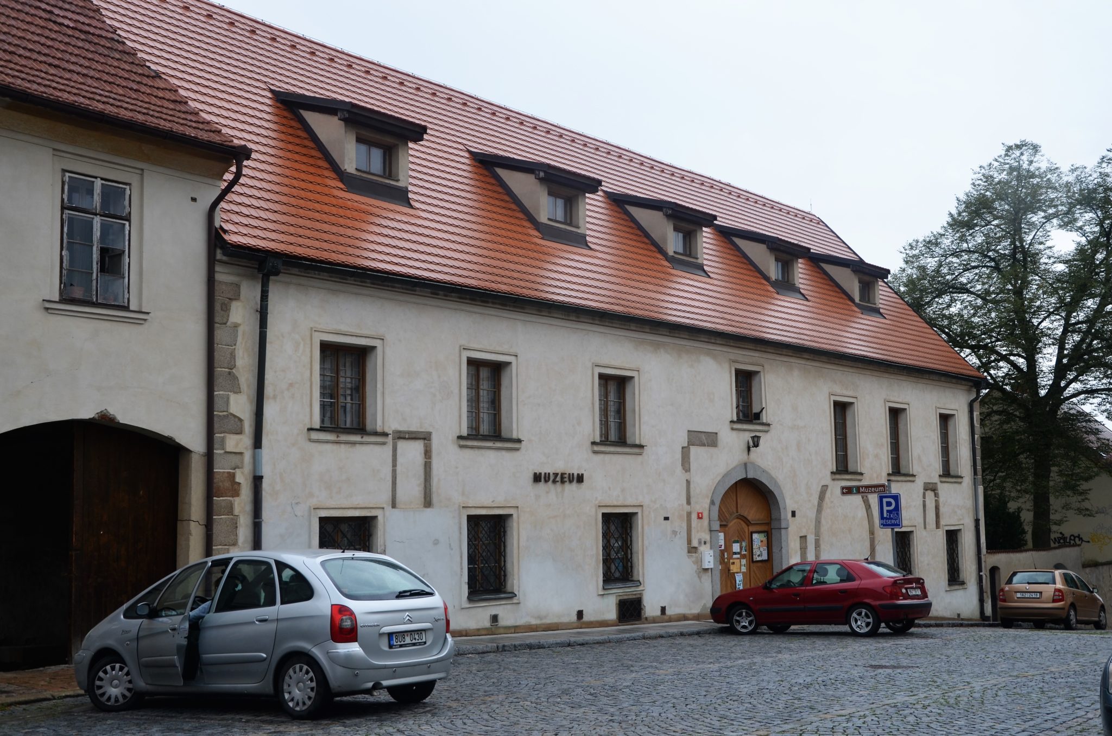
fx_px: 1295
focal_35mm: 42
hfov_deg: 46.5
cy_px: 368
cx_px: 556
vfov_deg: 31.7
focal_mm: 28
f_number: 7.1
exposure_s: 1/200
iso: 200
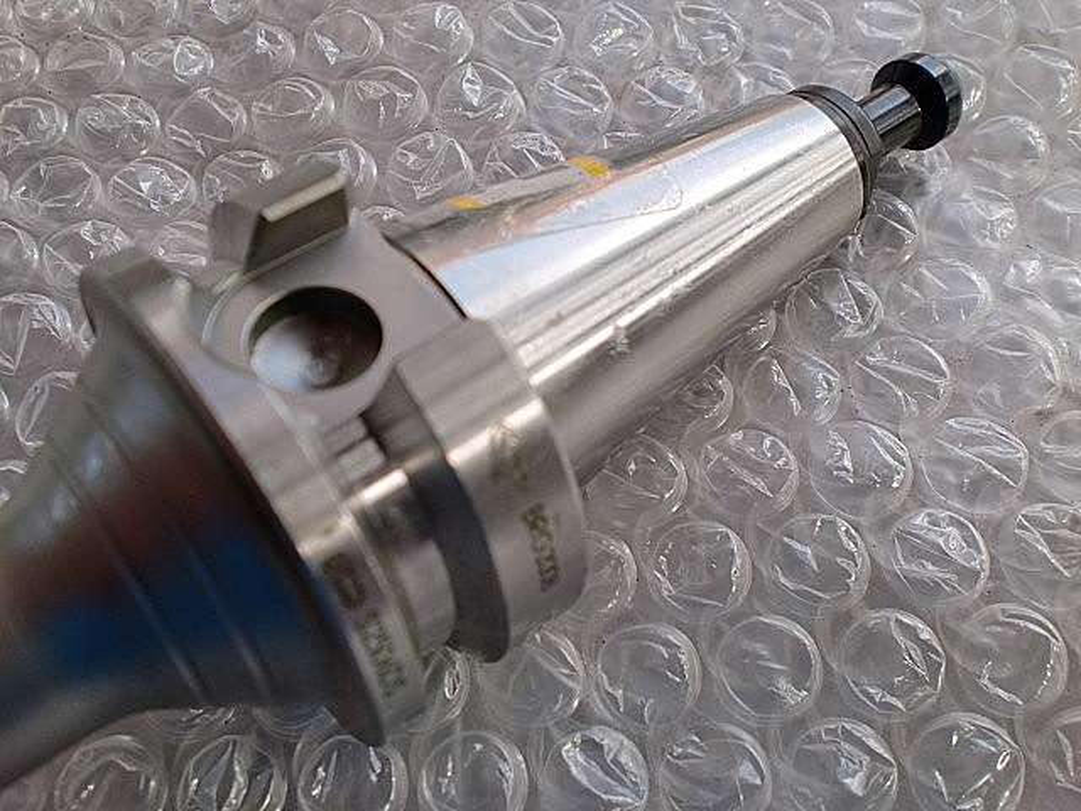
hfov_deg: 52.6
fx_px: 1093
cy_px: 406
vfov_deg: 40.7
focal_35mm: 35
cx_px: 540
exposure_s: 1/125
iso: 64
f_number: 3.1
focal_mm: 6.3
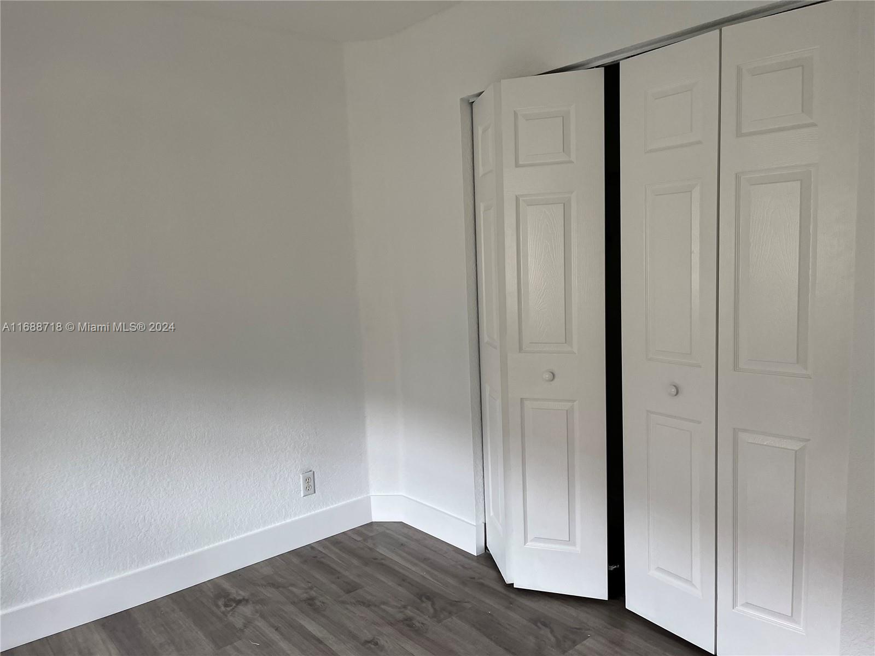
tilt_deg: -7.0
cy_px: 328
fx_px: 657
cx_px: 438
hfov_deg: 67.3
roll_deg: +2.2
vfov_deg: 53.1
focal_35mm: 26
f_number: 1.6
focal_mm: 5.1
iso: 100
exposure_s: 1/120
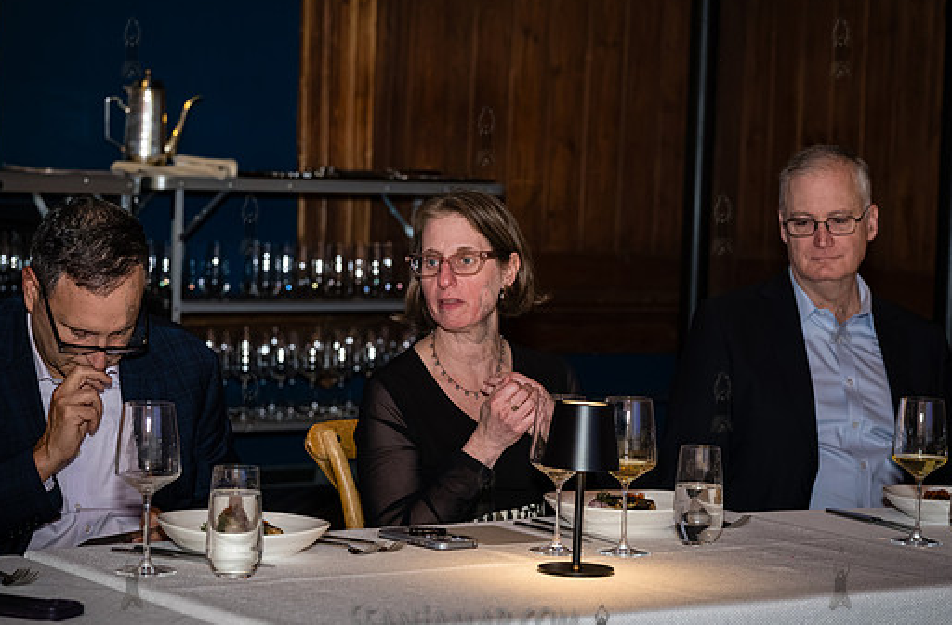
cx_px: 522
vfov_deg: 14.1
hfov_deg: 21.3
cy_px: 282
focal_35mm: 96
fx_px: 2526
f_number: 4
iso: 4000
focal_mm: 79
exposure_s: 1/200
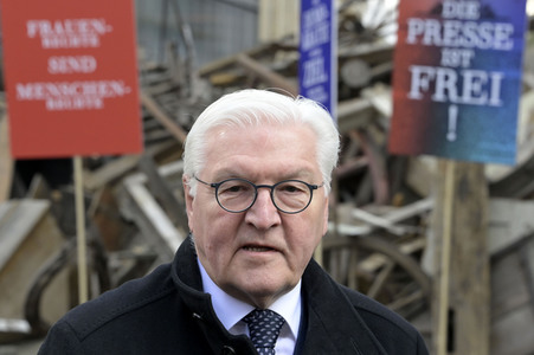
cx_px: 267
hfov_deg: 19.5
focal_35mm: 105
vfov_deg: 13.0
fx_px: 1556
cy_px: 178
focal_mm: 105
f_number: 7.1
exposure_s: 1/1600
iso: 4000
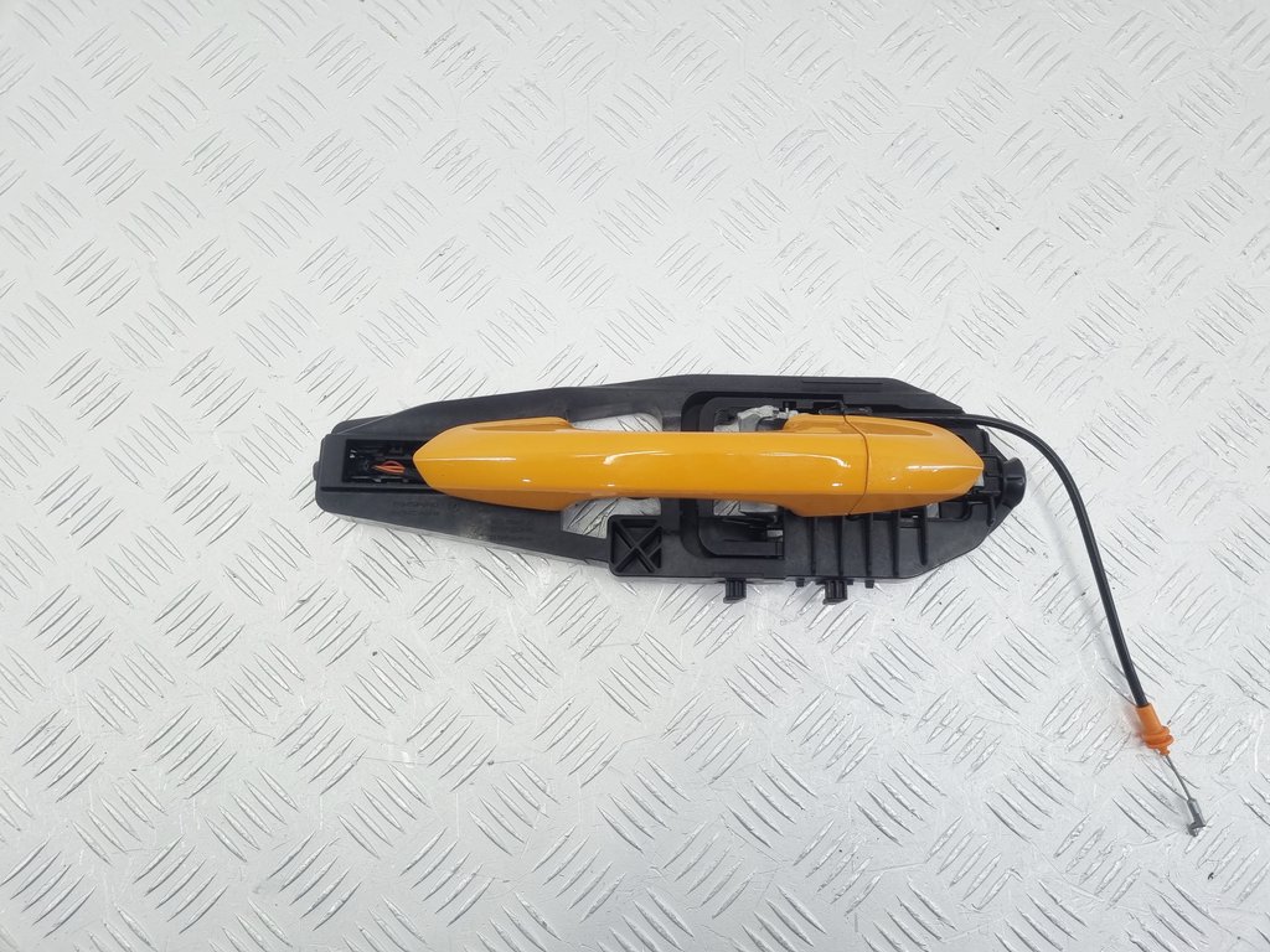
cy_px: 476
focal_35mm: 26
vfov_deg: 53.1
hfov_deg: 67.3
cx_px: 635
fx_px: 954
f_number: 1.8
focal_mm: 5.4
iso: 50
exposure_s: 1/134
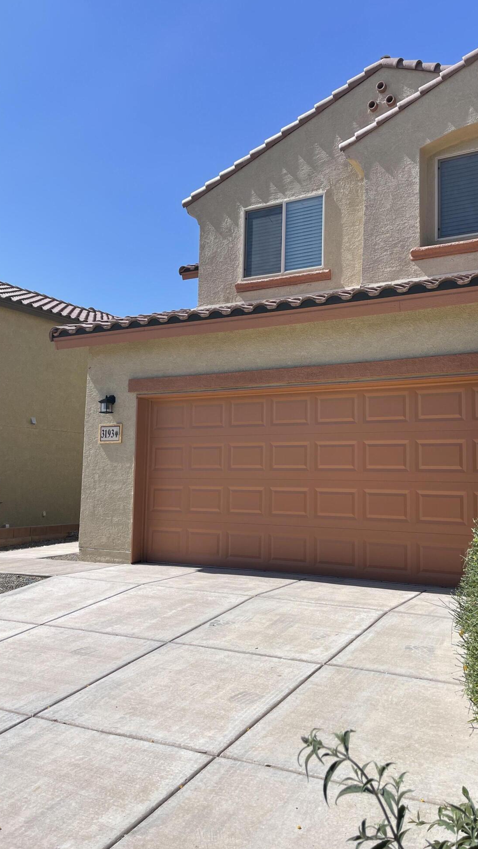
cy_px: 417
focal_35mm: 29
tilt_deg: +7.0
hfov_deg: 39.9
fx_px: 654
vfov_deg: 66.1
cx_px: 299
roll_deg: -0.6
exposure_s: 1/3922
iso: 32
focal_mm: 5.1
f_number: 1.6
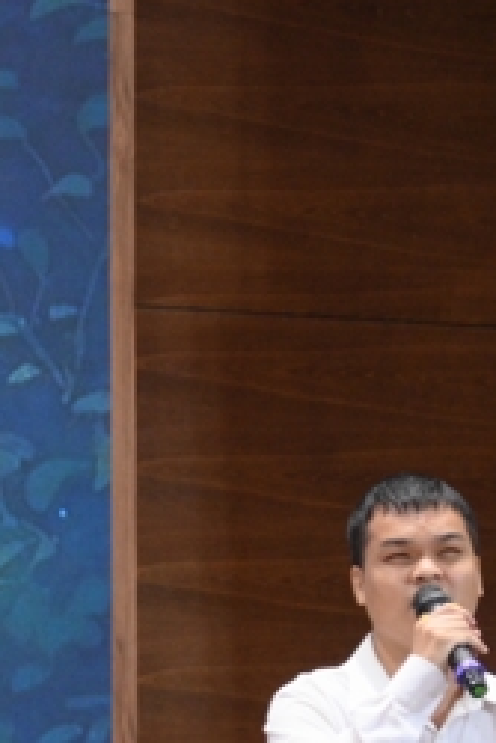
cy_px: 743
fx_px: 7656
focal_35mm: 371
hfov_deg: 3.7
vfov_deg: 5.5
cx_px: -492
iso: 3200
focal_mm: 95
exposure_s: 1/100
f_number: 4
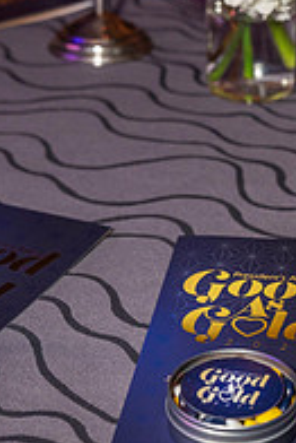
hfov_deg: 13.4
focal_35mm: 101
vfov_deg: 20.1
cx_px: 273
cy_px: 156
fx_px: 1243
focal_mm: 44
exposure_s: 1/160
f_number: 4.5
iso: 2500
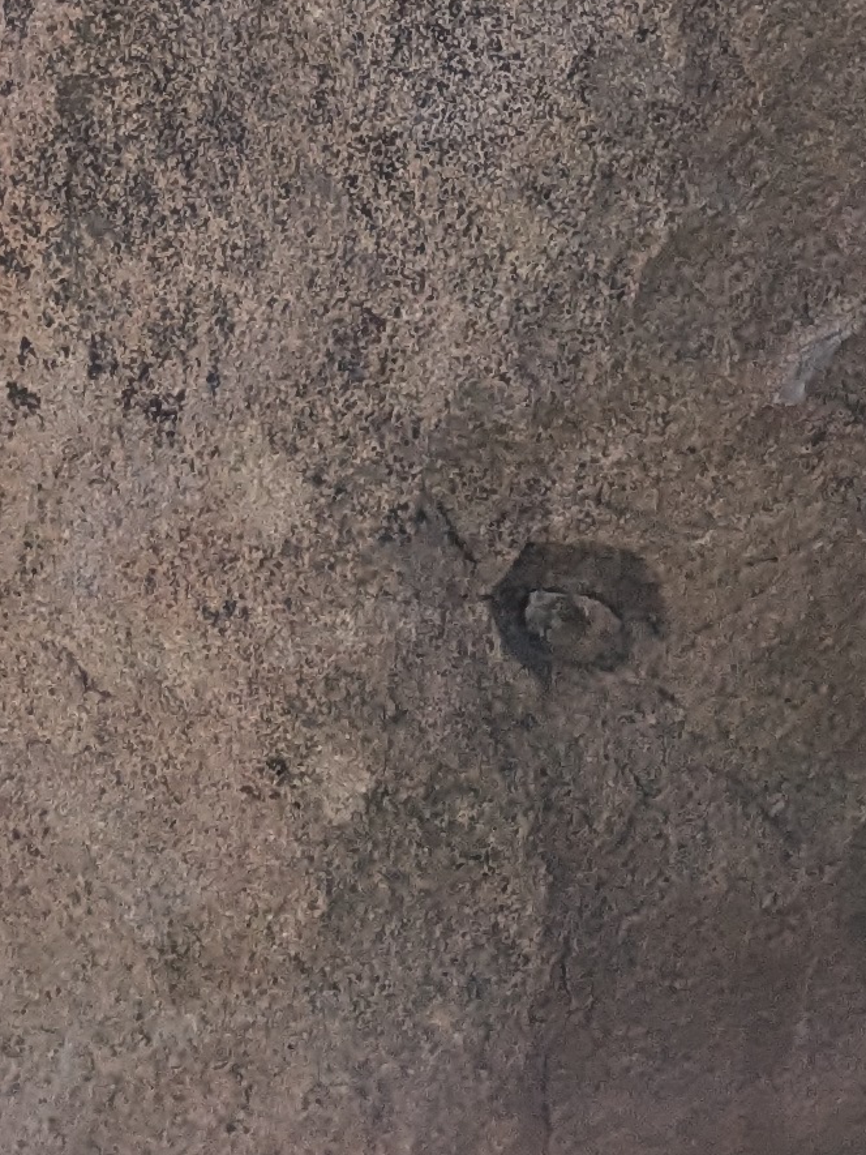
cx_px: 1595
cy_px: -1445
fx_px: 4102
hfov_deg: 11.2
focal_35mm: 123
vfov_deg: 13.0
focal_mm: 4.38
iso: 53
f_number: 1.73
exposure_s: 1/2924
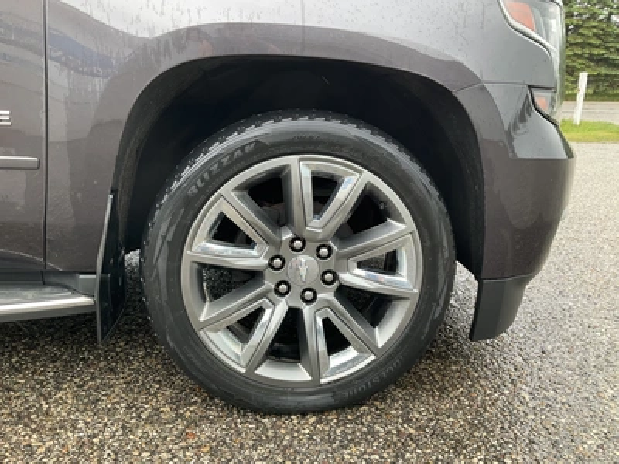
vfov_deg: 48.2
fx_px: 519
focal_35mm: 29
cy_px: 232
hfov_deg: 61.7
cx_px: 310
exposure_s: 1/122
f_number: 1.8
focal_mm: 3
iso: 32
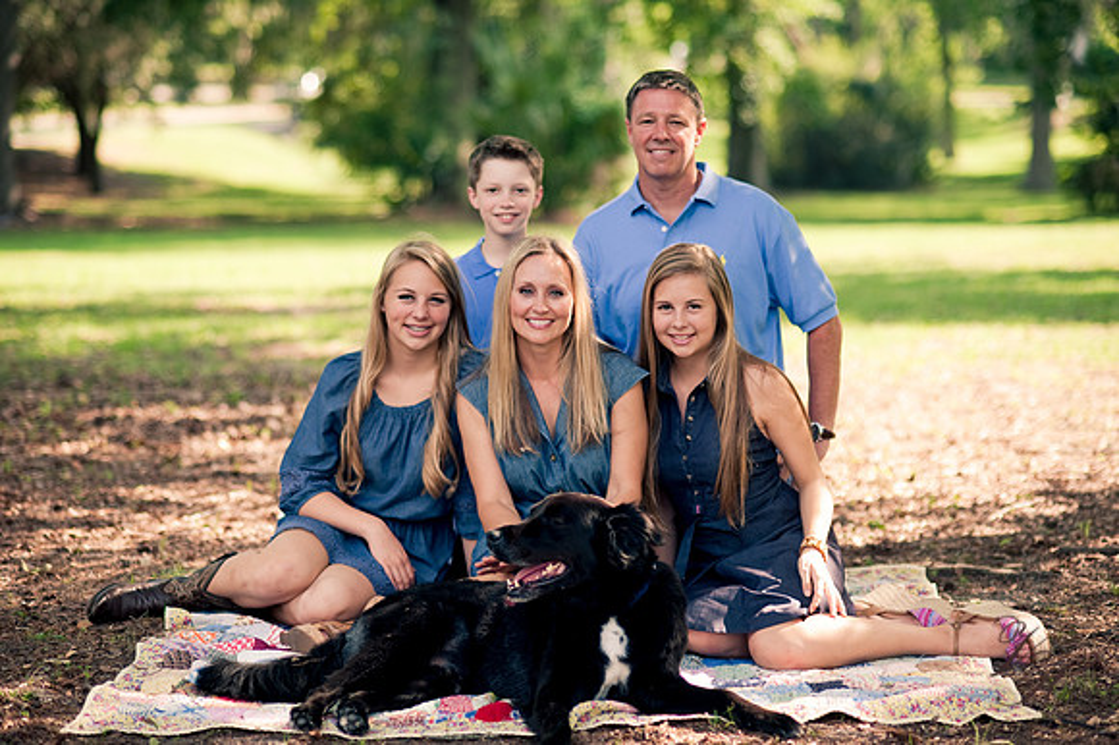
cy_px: 372
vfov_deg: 16.1
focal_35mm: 85
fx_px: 2640
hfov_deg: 23.9
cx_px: 560
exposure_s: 1/500
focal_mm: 85
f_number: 2.2
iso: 200
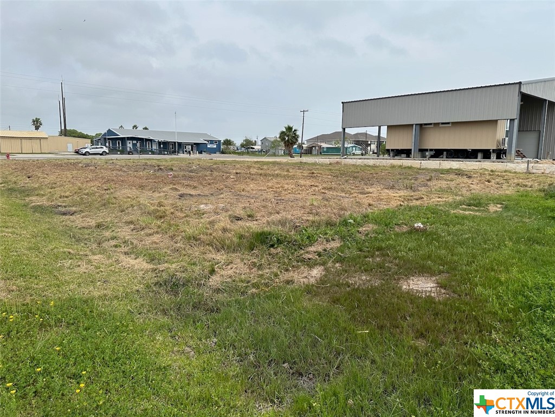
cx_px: 278
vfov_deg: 56.8
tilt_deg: -8.7
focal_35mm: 24
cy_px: 208
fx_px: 385
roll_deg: -1.4
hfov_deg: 71.6
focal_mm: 6.86
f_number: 1.78
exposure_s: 1/5000
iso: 80
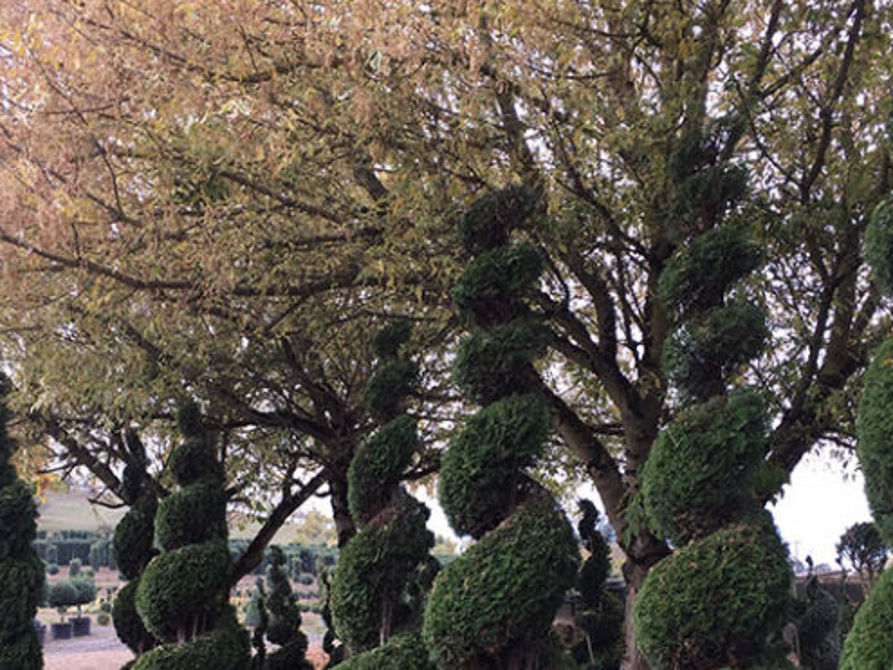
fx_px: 1161
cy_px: 515
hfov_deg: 42.1
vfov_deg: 31.5
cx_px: 420
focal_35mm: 45
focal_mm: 4.15
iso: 25
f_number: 2.2
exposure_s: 1/237
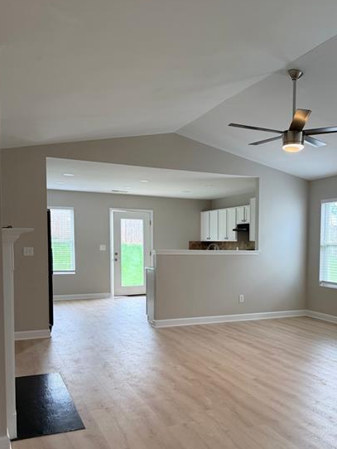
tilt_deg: -3.4
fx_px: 441
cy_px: 267
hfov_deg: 41.1
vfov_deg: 53.6
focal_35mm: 34
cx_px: 233
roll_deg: +0.0
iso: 125
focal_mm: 6.76
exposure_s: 1/208
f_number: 1.78
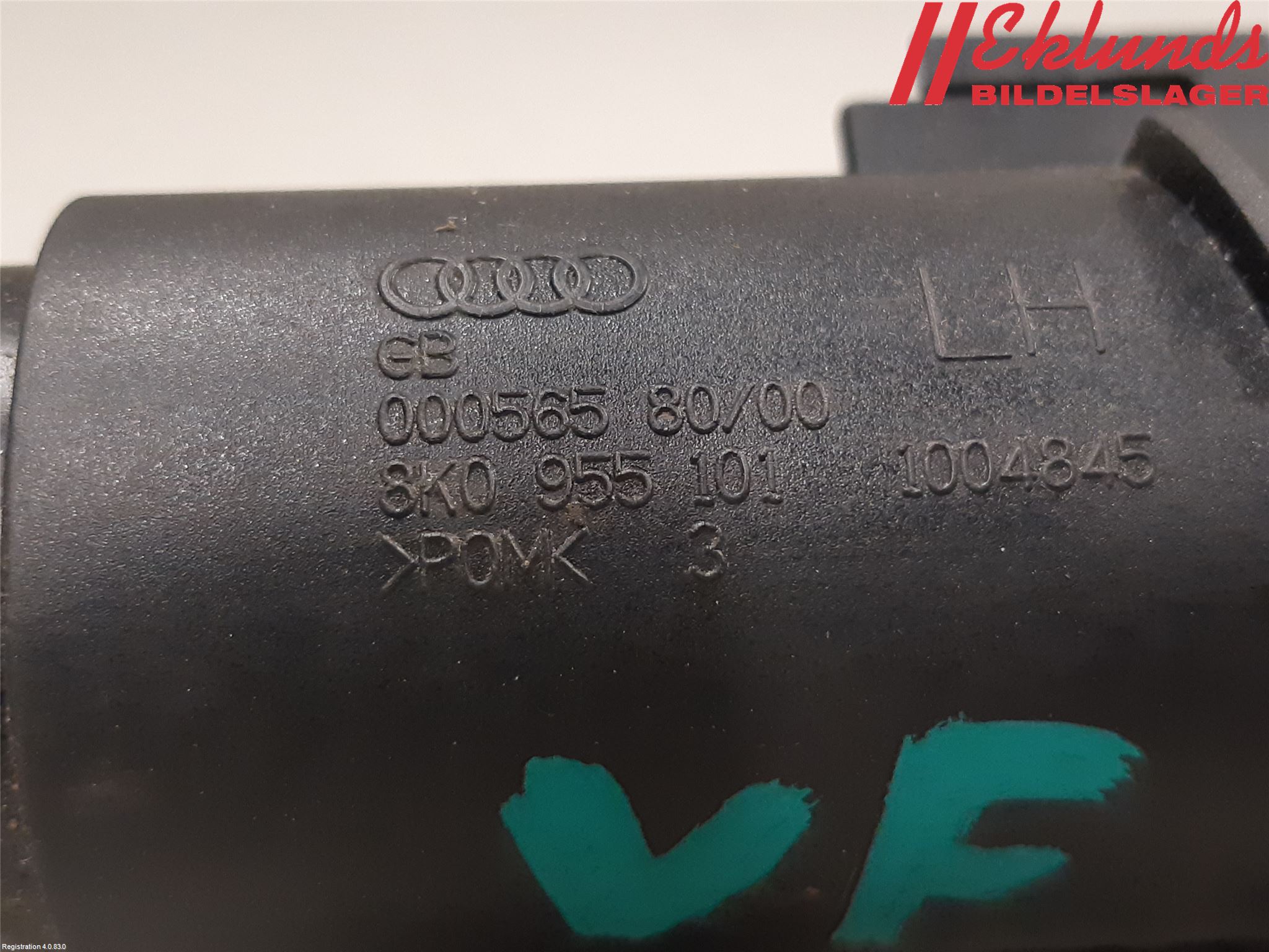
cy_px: 476
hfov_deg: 67.3
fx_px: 953
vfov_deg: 53.1
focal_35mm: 26
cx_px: 634
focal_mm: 3.93
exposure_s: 1/50
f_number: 1.7
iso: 200
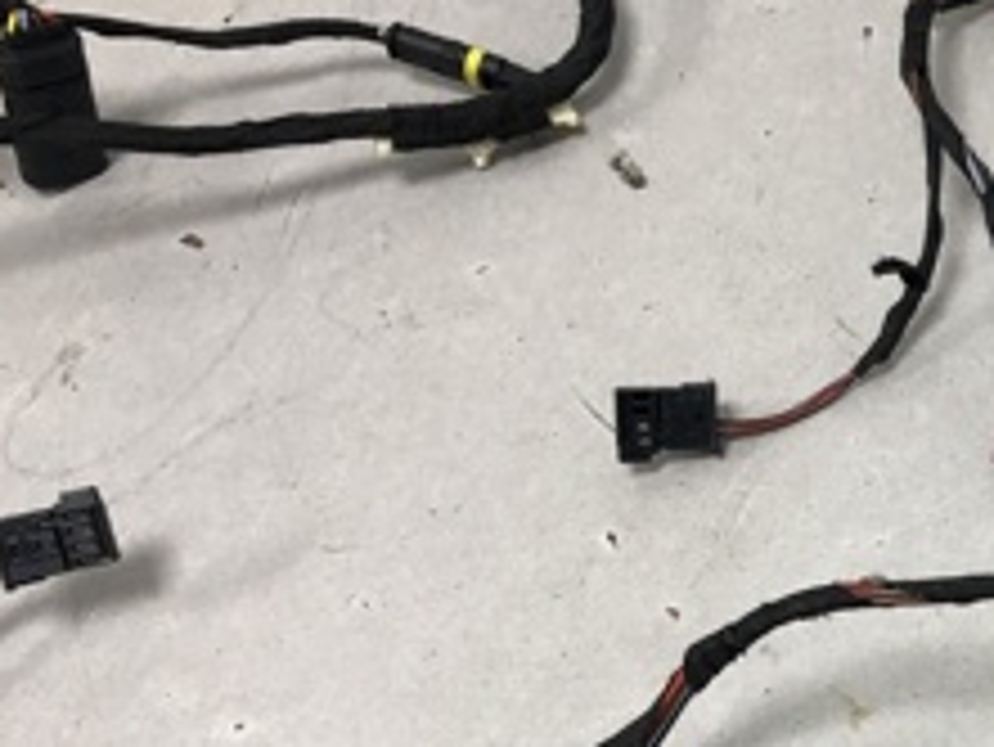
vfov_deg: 18.0
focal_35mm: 81
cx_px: 1358
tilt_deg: -55.1
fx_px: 2327
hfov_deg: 21.4
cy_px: 612
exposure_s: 1/33
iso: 32
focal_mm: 4
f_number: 1.8
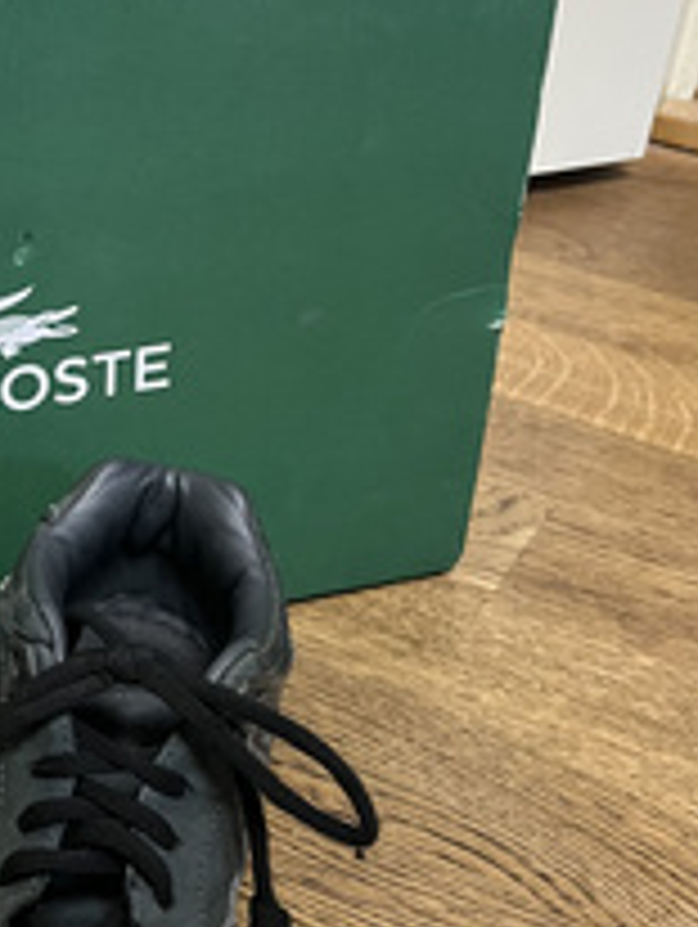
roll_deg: -1.8
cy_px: 454
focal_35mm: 63
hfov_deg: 22.2
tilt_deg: -34.3
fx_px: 1690
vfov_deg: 30.7
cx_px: -38
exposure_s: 1/50
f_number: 1.6
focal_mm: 5.1
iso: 400
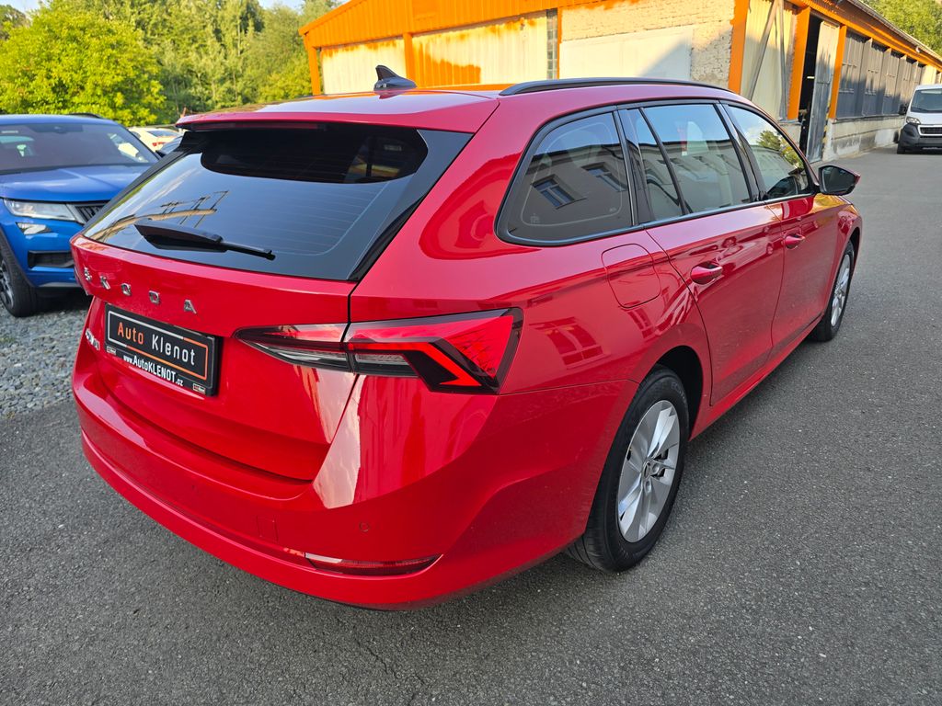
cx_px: 471
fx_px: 626
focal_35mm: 23
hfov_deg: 73.9
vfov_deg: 58.9
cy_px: 353
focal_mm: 6.3
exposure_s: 1/228
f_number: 1.7
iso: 12
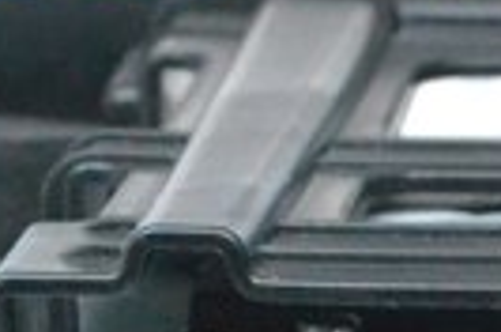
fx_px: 5531
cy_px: 573
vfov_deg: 3.4
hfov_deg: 5.1
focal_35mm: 398
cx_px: 1153
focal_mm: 55
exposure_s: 1/125
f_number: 10
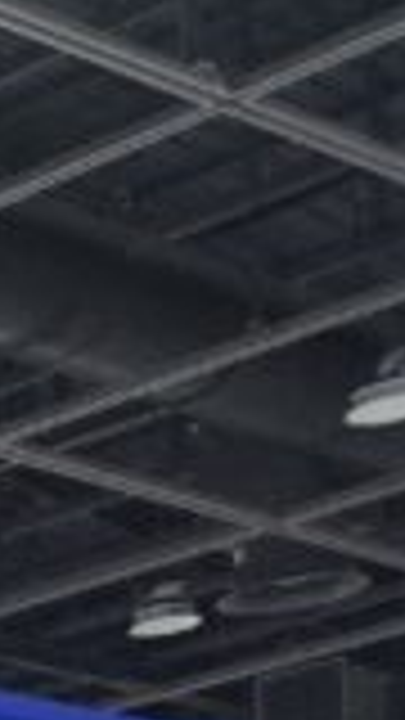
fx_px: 3055
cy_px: 1534
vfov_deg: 11.7
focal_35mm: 160
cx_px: -1818
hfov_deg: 5.3
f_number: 1.7
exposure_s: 1/120
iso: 320
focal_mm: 6.3
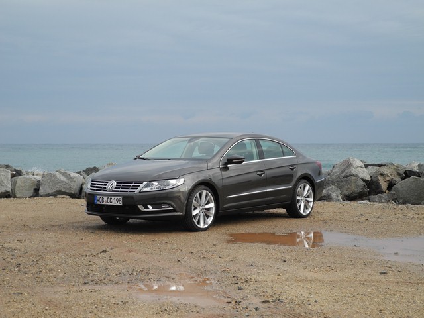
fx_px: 833
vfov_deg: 21.6
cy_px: 159
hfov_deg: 28.6
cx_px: 212
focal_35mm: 68
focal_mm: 14.5
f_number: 4
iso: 100
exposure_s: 1/420
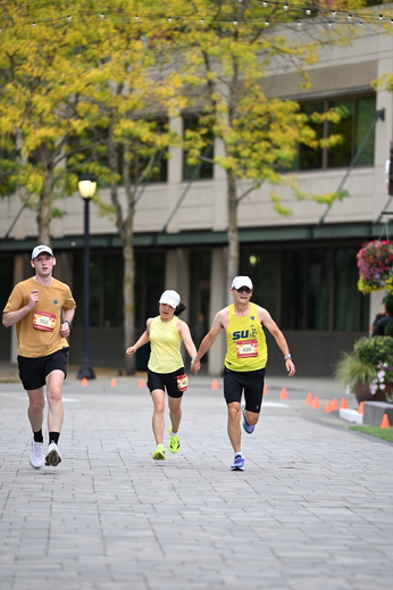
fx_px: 3471
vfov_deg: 9.7
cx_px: 206
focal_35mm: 212
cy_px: 309
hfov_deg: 6.5
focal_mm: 200
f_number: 2.8
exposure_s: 1/2000
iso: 640
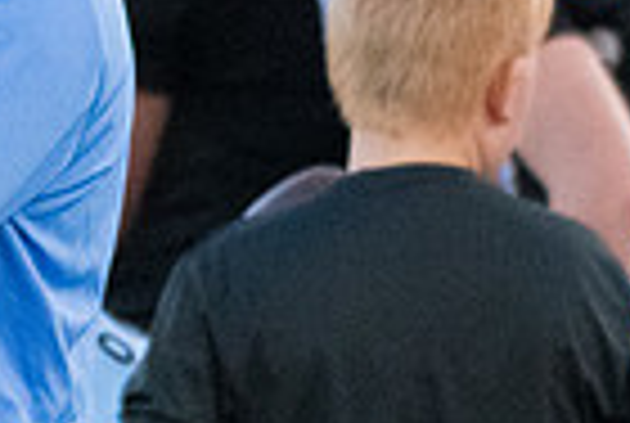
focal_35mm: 1610
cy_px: 126
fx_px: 28235
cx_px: -486
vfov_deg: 0.9
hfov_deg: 1.3
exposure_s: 1/2000
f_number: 5.6
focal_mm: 260
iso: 5000
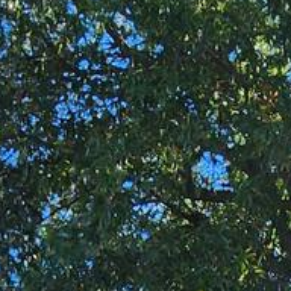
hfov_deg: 19.5
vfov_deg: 15.2
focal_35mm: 86
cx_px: -14
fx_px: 818
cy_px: 624
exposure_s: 1/633
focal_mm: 2.2
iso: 50
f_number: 2.2
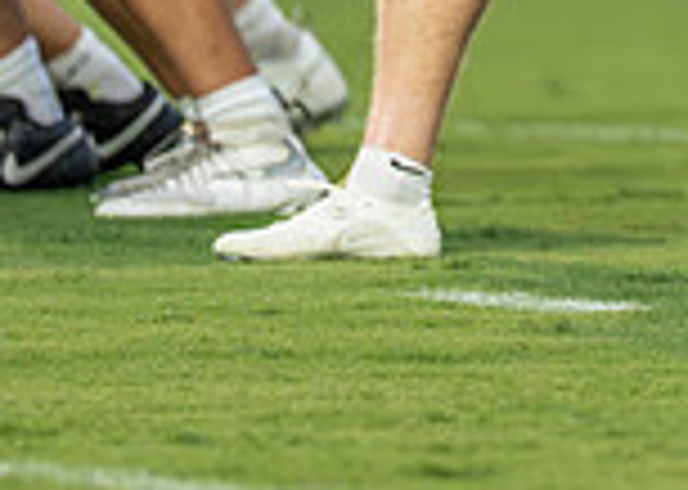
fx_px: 20050
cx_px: 1139
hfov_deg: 2.0
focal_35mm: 1027
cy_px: -300
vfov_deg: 1.4
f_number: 2.8
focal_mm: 200
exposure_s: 1/1250
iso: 1600
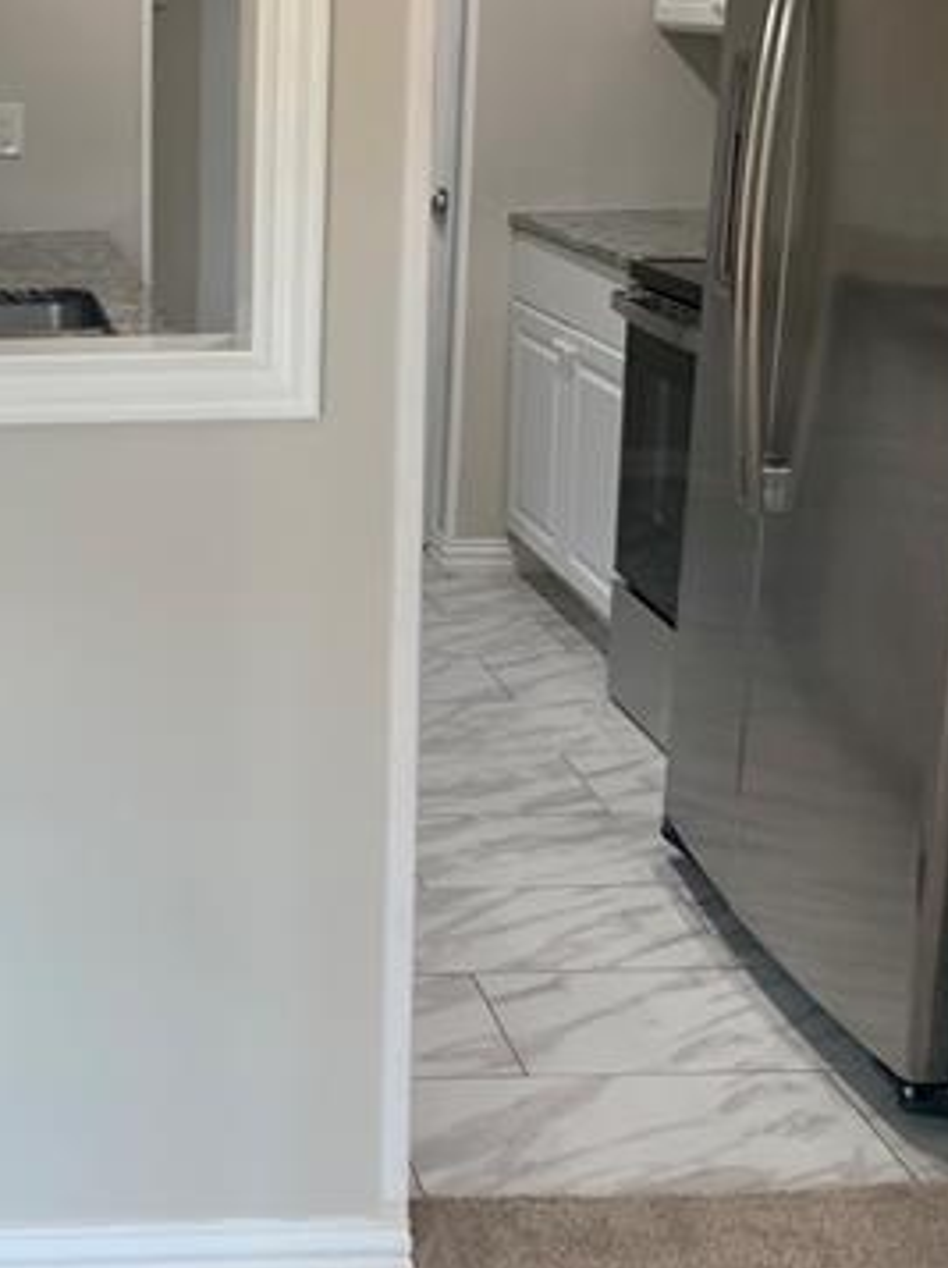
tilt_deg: -8.8
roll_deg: +1.4
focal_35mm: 56
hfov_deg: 24.7
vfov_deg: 34.1
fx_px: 2049
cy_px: 423
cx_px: -32
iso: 100
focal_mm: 4.25
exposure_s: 1/84
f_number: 1.8
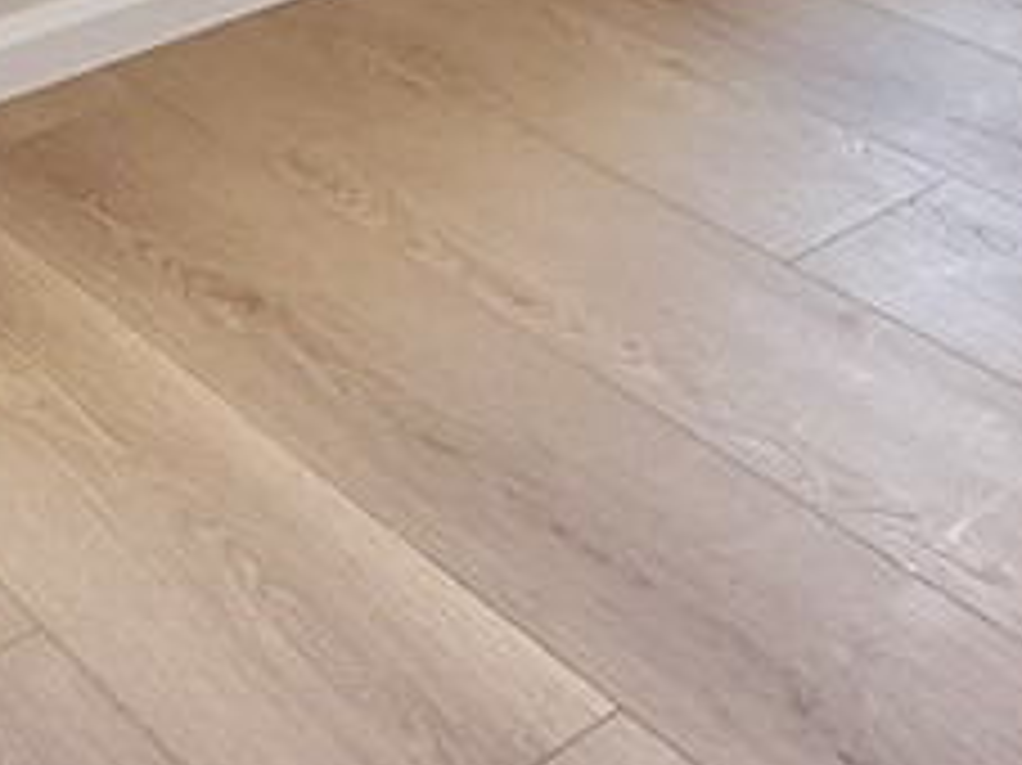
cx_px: 873
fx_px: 2331
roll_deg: +0.5
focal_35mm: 79
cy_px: -963
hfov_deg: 24.2
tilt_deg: +0.1
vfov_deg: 14.1
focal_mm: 2.22
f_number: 2.2
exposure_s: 1/120
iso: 250
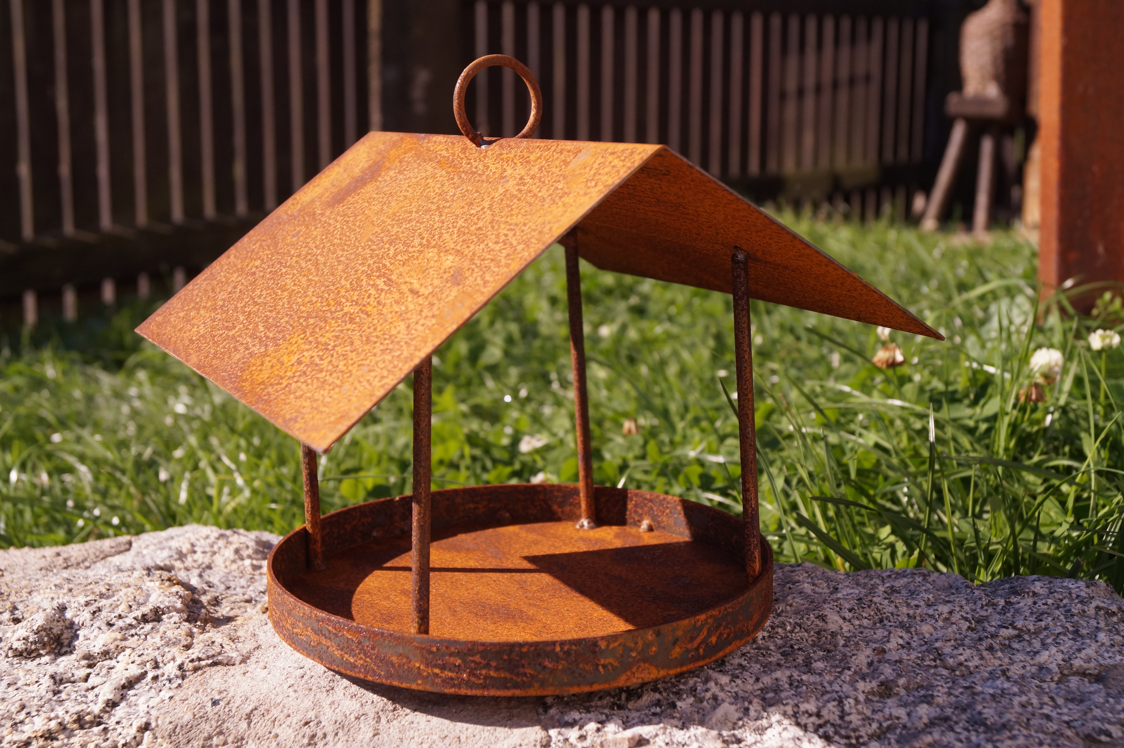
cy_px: 374
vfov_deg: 29.8
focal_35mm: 45
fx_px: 1404
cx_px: 562
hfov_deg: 43.6
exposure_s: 1/1250
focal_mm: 30
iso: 400
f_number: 5.6
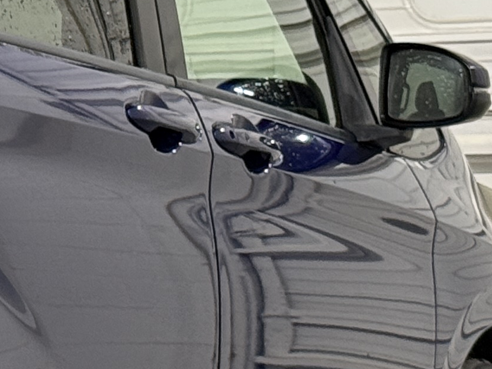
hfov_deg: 8.1
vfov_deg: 6.4
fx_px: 3311
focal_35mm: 233
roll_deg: +0.0
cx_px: -475
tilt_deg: +0.0
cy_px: 223
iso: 200
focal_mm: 6.76
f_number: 1.78
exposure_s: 1/60
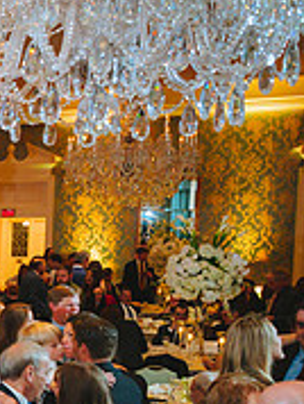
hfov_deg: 15.9
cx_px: -281
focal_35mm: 75
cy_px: 313
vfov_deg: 25.6
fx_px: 876
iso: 1250
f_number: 2.8
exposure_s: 1/80
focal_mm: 24
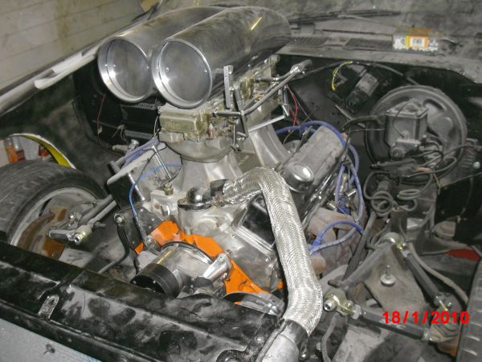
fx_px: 529
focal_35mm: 38
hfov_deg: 49.0
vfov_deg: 37.7
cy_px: 181
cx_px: 241
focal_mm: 6.2
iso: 200
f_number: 2.8
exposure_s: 1/60
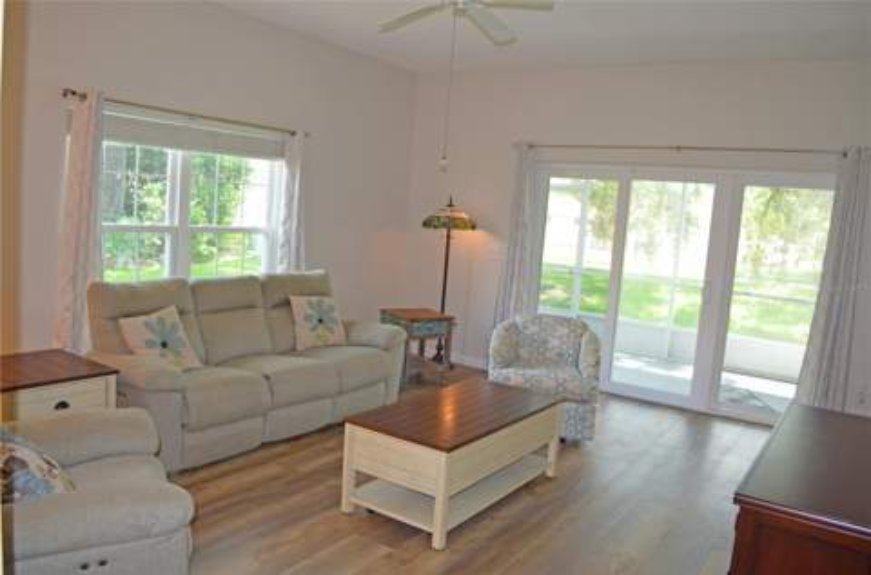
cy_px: 288
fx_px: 651
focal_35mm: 27
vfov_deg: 47.7
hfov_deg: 67.5
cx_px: 436
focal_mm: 18
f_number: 3.5
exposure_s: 1/30
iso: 200
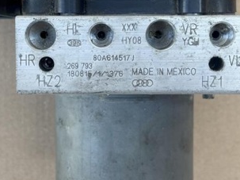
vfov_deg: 26.3
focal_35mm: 55
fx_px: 381
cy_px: 55
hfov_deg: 34.9
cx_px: 99
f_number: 1.6
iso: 50
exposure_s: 1/367
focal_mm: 5.96
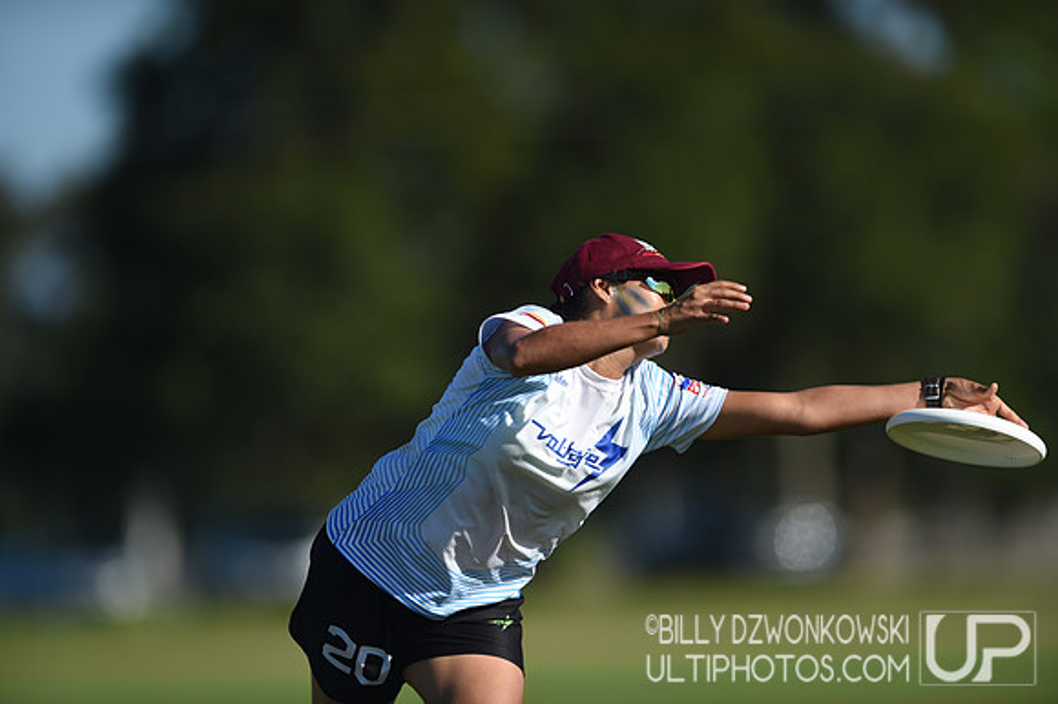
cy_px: 352
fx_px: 11748
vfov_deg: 3.4
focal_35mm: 400
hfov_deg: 5.2
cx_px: 529
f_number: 2.8
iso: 100
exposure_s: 1/2500
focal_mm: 400
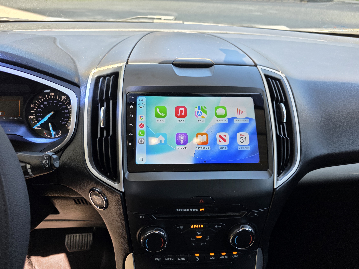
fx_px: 239
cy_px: 134
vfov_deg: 58.9
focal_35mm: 23
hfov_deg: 73.9
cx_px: 180
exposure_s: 1/180
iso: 80
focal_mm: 6.3
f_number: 1.7
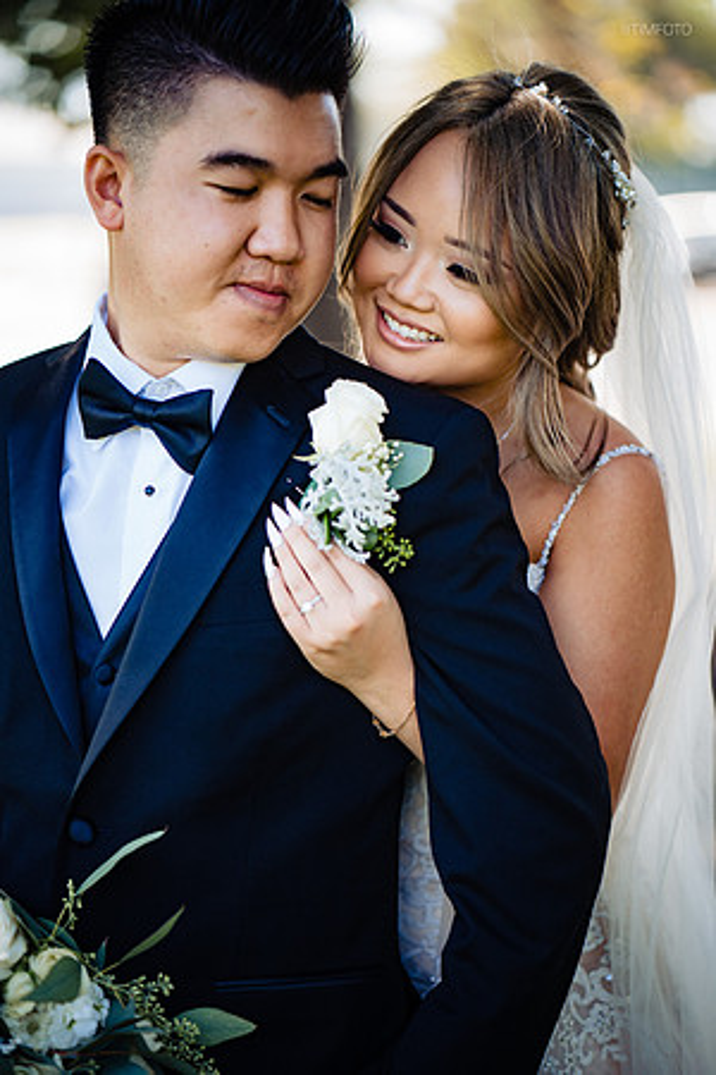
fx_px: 2536
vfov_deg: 23.9
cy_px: 538
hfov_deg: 16.1
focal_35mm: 85
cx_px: 358
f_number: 1.8
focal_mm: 85
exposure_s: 1/400
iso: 160
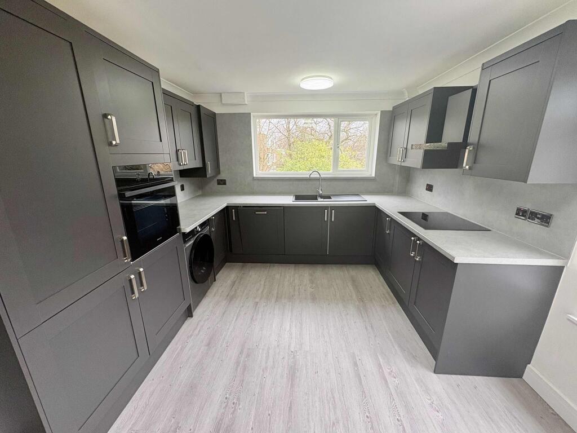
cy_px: 216
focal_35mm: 14
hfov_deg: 102.1
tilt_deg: -15.3
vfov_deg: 85.7
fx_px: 233
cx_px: 288
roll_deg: +0.4
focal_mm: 2.22
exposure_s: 1/99
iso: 200
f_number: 2.2
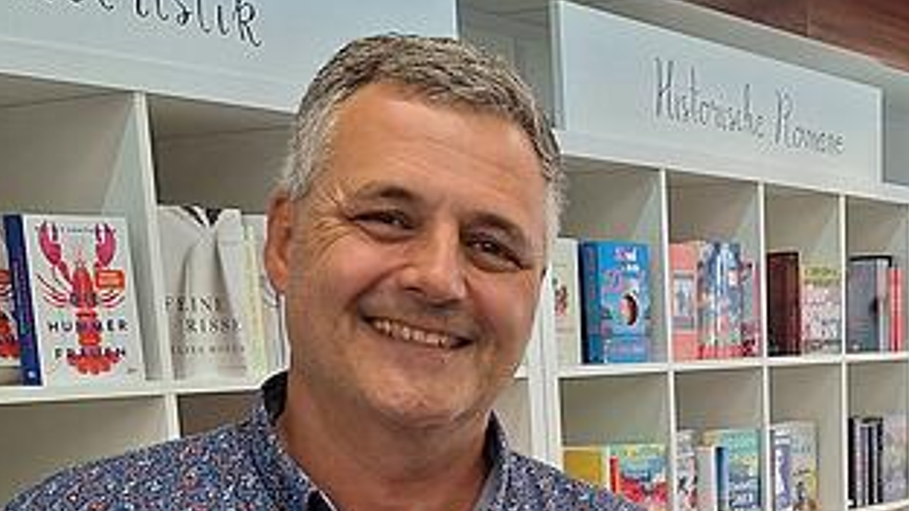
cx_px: 775
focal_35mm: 64
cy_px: 630
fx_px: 1542
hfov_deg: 31.6
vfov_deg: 17.8
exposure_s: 1/100
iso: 50
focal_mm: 5.54
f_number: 1.8
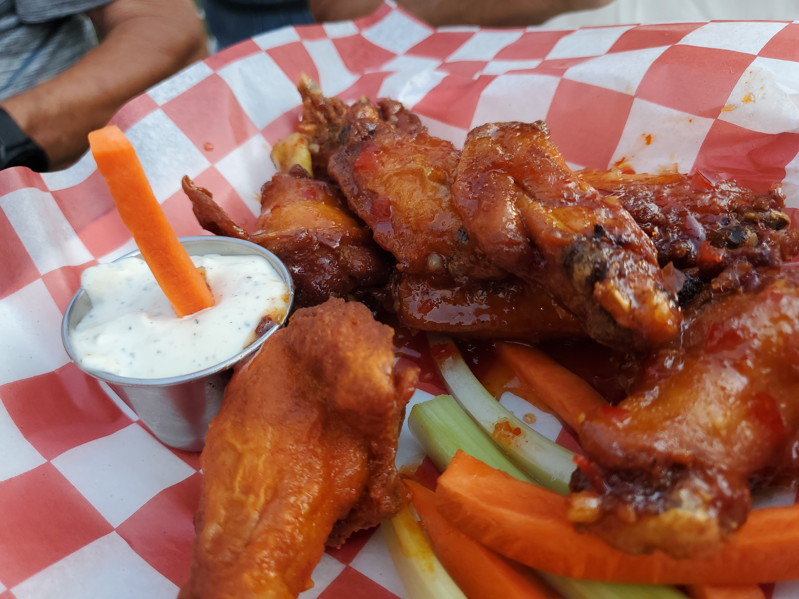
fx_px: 600
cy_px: 300
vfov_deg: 53.1
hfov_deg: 67.3
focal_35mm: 26
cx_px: 400
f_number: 1.5
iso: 50
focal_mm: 4.3
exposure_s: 1/222
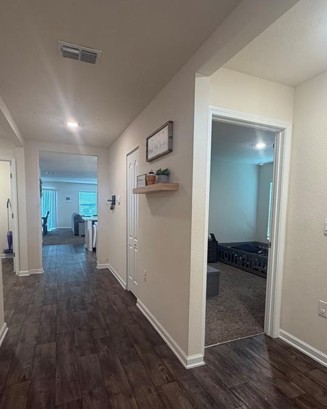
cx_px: 169
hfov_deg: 65.5
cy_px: 230
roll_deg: -0.9
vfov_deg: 77.3
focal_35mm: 21
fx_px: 254
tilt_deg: -5.9
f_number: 2.2
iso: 250
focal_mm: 2.22
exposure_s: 1/60
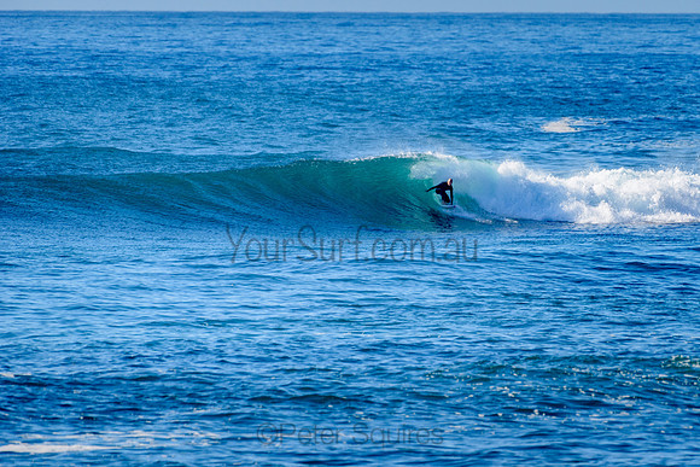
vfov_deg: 2.2
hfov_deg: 3.4
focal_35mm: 613
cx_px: 429
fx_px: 11926
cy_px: 199
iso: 220
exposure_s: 1/2000
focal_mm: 500
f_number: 5.6
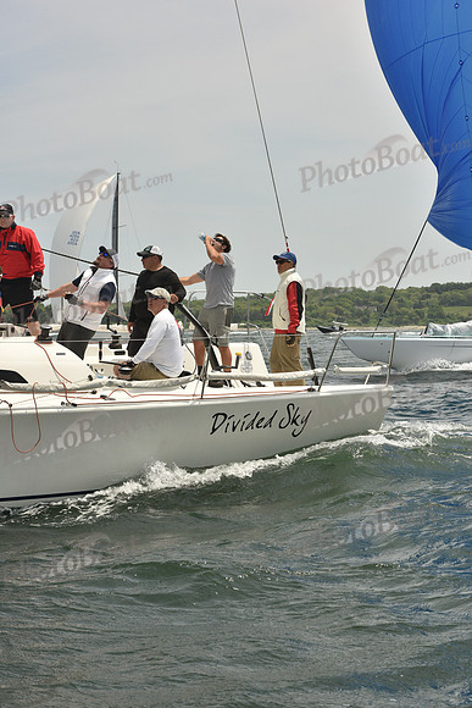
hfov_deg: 18.2
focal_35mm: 75
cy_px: 354
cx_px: 236
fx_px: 1474
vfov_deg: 27.0
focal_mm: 75
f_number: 10
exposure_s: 1/1250
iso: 400
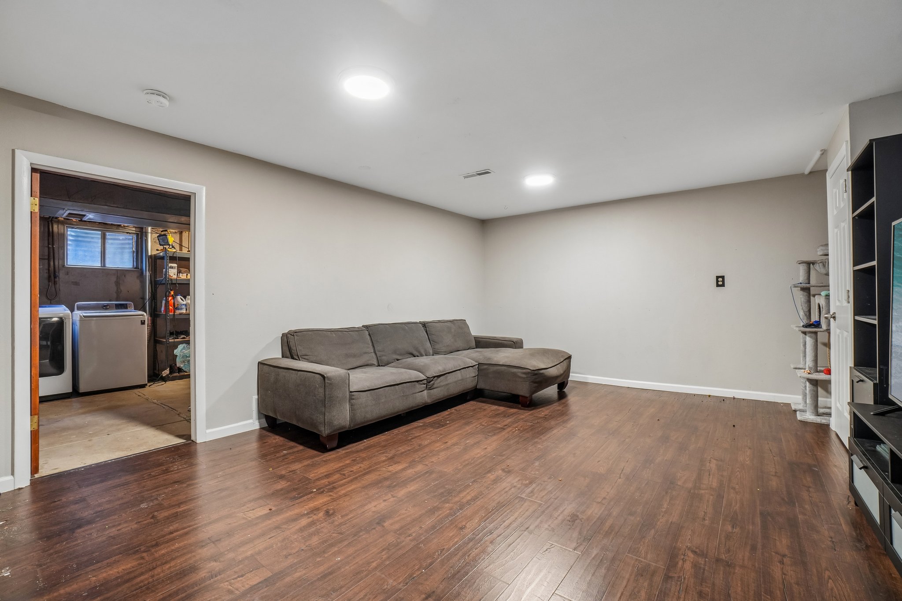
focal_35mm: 15
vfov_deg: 77.3
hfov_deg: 100.4
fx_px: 376
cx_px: 451
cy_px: 300
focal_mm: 10
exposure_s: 1/2.5
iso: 400
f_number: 8
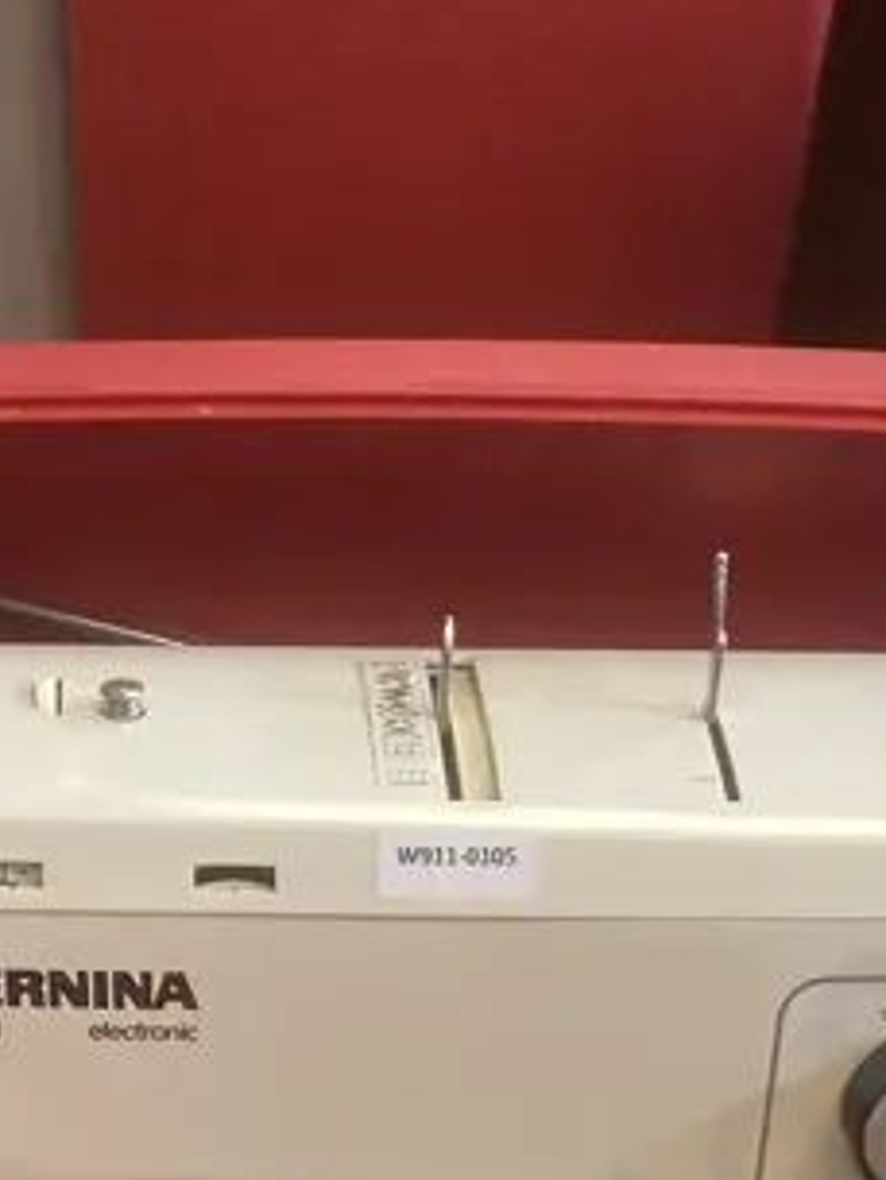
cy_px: 1838
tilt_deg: -42.0
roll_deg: -0.5
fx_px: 3206
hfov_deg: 15.7
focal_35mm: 94
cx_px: 275
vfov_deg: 18.2
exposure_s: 1/50
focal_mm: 3.99
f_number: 1.8
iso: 200
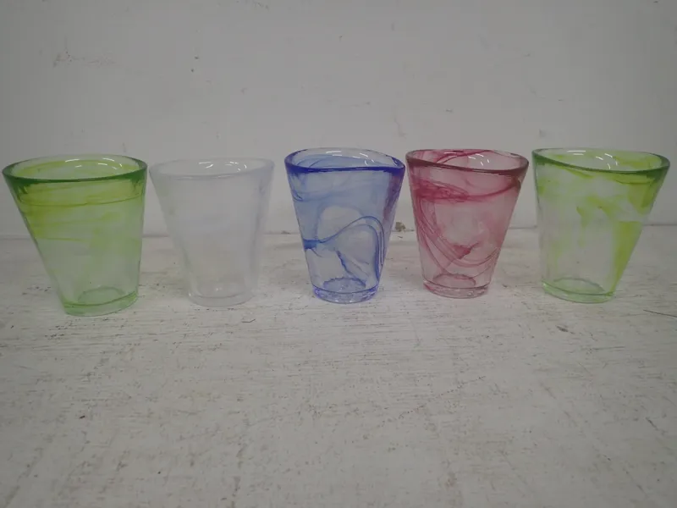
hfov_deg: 69.4
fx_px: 489
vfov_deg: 54.9
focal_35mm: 25
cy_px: 254
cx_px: 338
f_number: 2
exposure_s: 1/100
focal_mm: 4.5
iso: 100
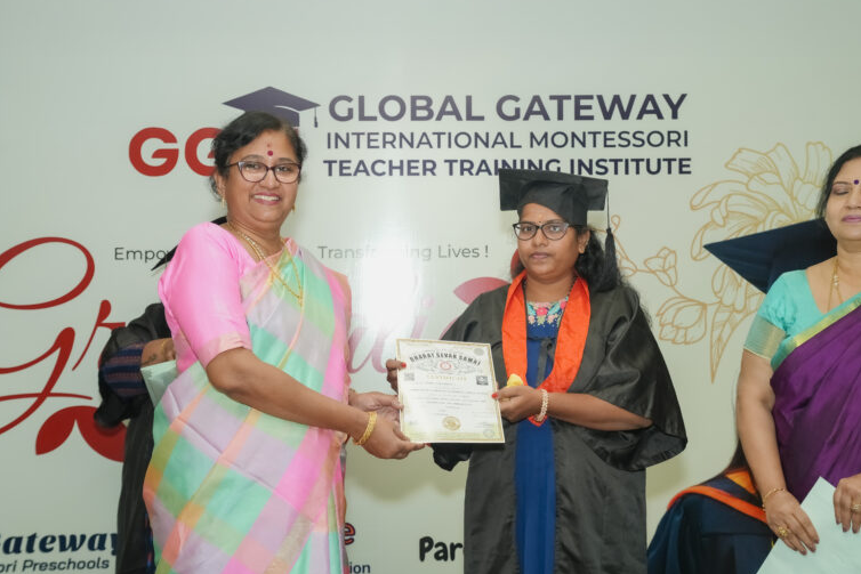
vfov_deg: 24.6
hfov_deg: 36.2
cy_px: 285
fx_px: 1316
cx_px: 428
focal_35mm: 55
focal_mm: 54
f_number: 5.6
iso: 800
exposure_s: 1/125
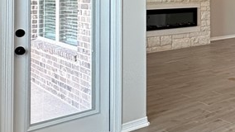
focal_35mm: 55
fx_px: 343
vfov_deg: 20.8
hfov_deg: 33.3
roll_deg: -0.4
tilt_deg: +1.5
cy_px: -15
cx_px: 256
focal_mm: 2.22
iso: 320
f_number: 2.2
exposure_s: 1/120
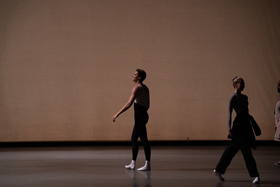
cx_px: 140
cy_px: 94
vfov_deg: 7.5
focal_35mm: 182
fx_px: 1416
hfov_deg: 11.3
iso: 12800
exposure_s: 1/500
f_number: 6.3
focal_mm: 182
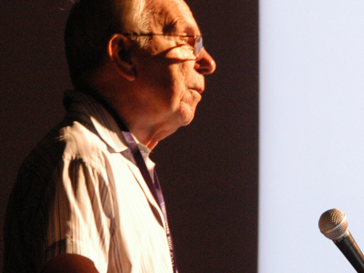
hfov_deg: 7.3
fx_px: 2850
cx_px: 352
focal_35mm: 271
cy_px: 115
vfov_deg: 5.5
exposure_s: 1/20
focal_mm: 82
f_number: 5.6
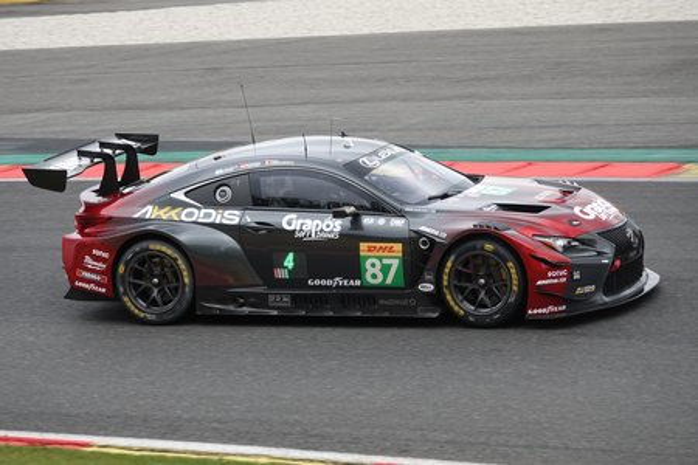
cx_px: 349
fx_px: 3877
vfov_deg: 6.9
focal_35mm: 200
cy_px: 232
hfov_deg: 10.3
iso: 250
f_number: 4
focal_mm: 73.24
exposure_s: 1/1000
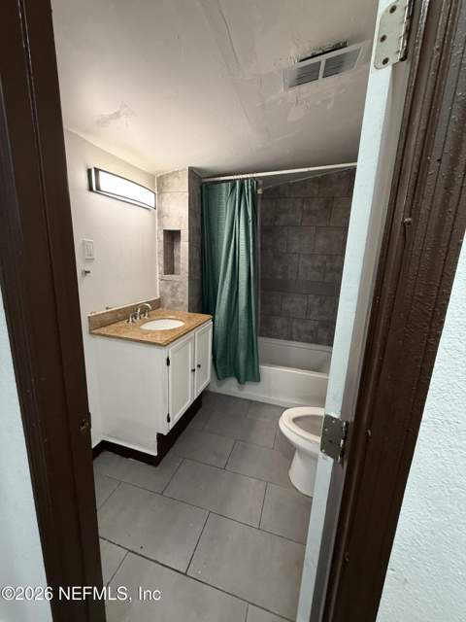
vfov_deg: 102.1
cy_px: 311
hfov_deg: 85.7
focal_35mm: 14
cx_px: 233
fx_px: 251
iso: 320
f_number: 2.2
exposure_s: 1/60
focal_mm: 2.22
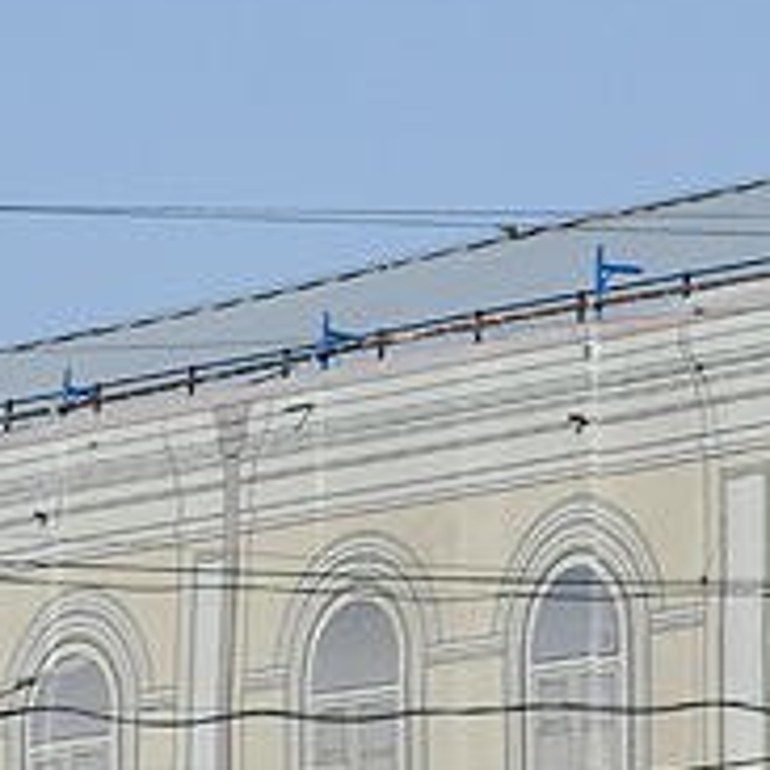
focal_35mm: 460
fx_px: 11571
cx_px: -72
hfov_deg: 3.8
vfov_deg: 3.8
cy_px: 1414
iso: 100
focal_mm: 55
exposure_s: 1/1000
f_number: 7.1
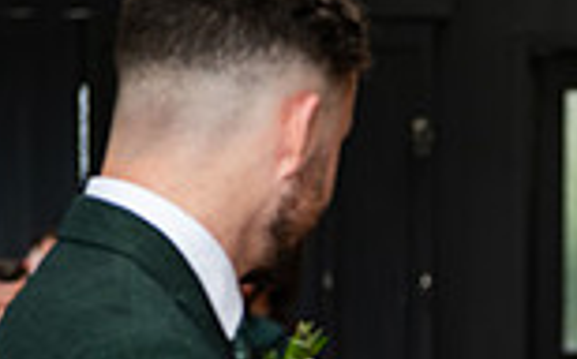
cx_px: 768
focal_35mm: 238
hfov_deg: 8.7
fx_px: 3740
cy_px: 514
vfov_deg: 5.5
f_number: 3.5
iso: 400
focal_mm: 62
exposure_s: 1/200
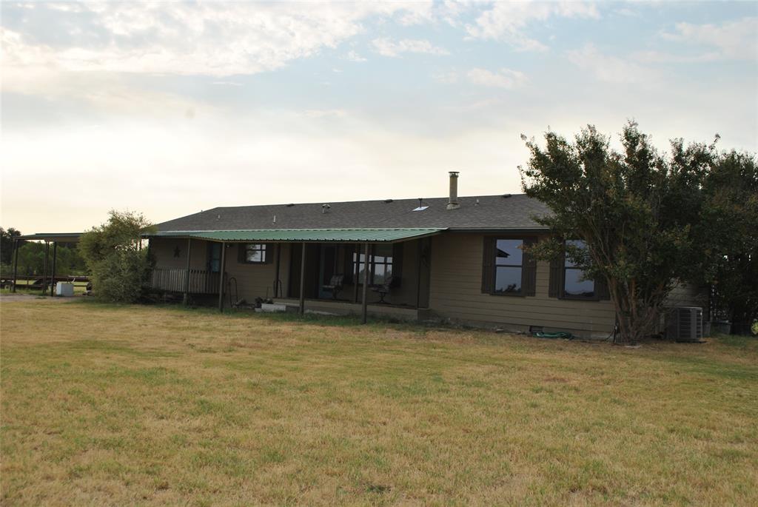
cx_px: 379
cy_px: 254
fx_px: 696
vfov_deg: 40.1
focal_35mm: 33
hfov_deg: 57.2
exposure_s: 1/200
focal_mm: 22
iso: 100
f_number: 8
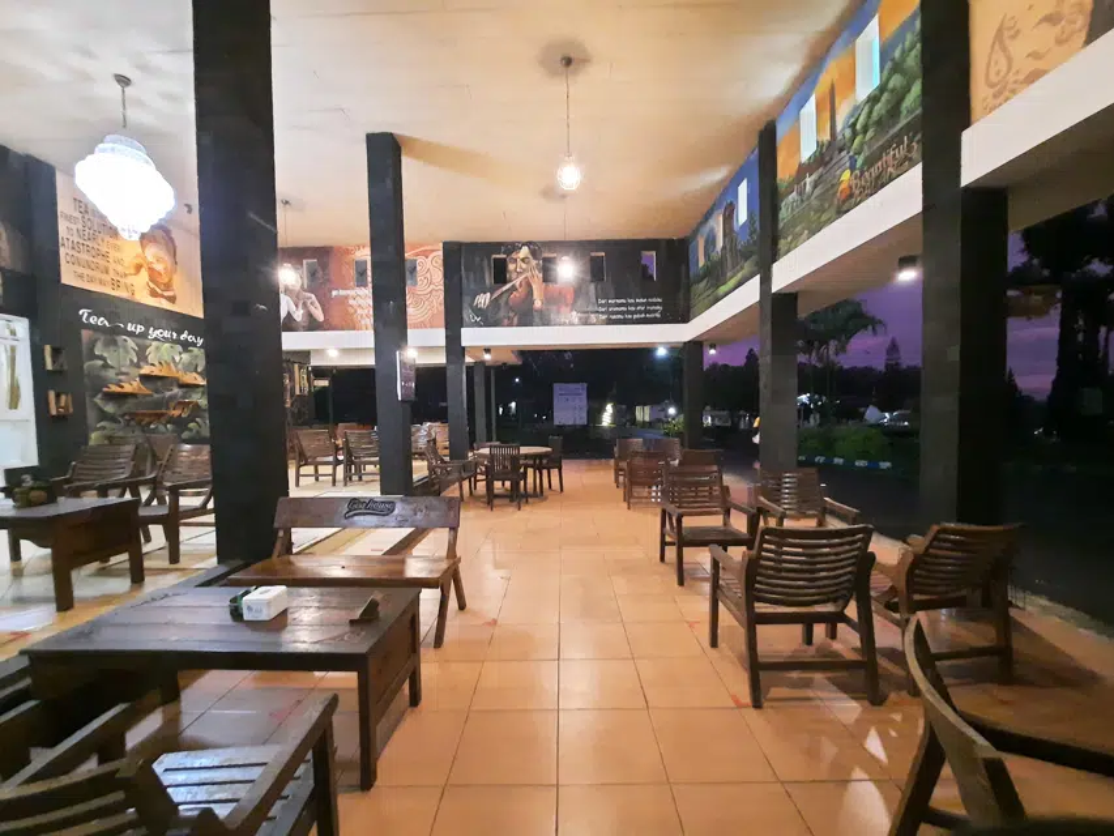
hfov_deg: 106.2
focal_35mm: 13
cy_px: 418
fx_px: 418
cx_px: 557
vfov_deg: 89.9
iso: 1600
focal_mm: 1.74
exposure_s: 1/7
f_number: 2.2
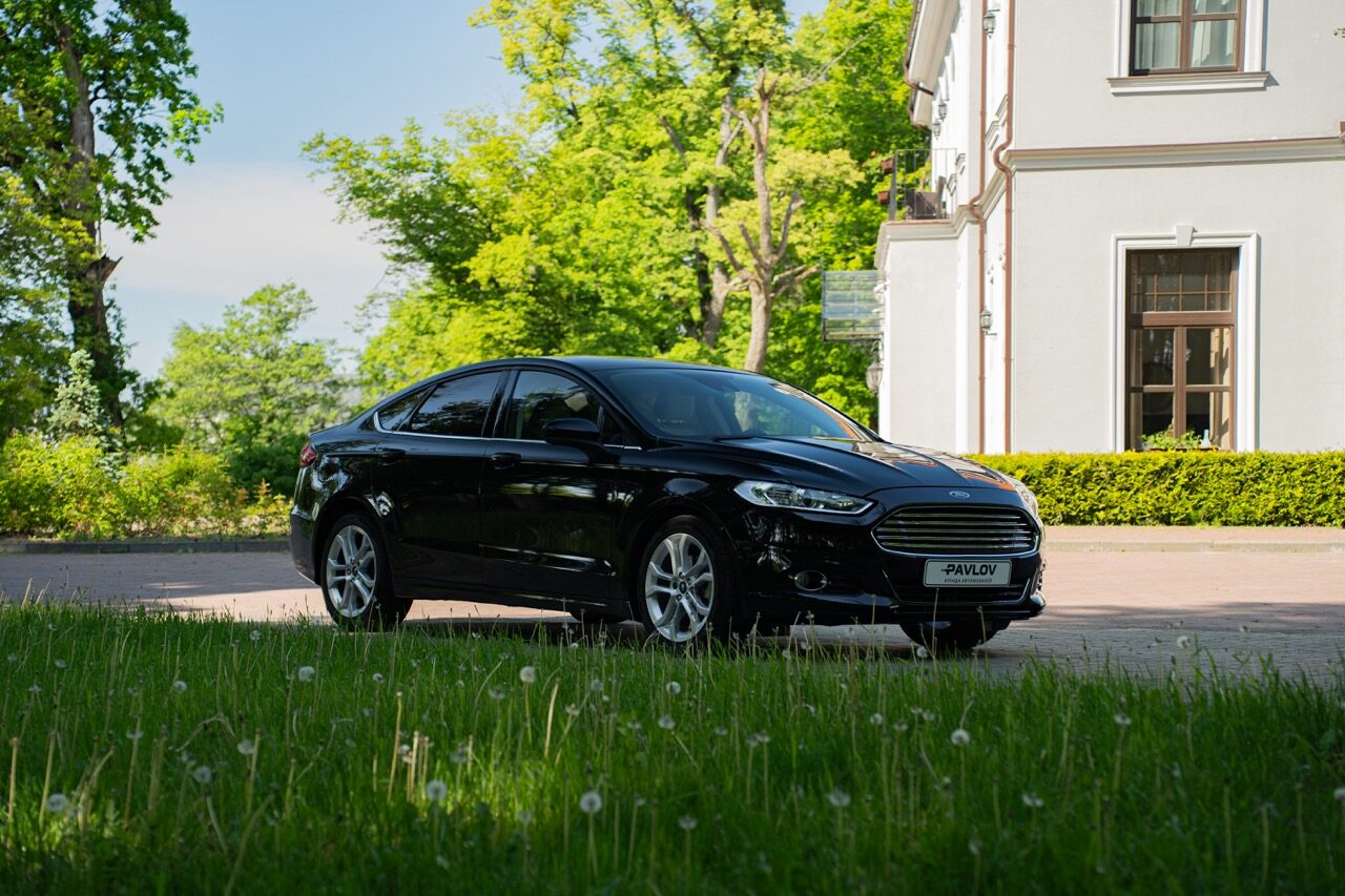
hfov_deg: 27.7
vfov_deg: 18.7
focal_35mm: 73
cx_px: 672
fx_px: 2727
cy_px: 448
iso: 100
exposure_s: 1/160
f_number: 4
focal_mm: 73
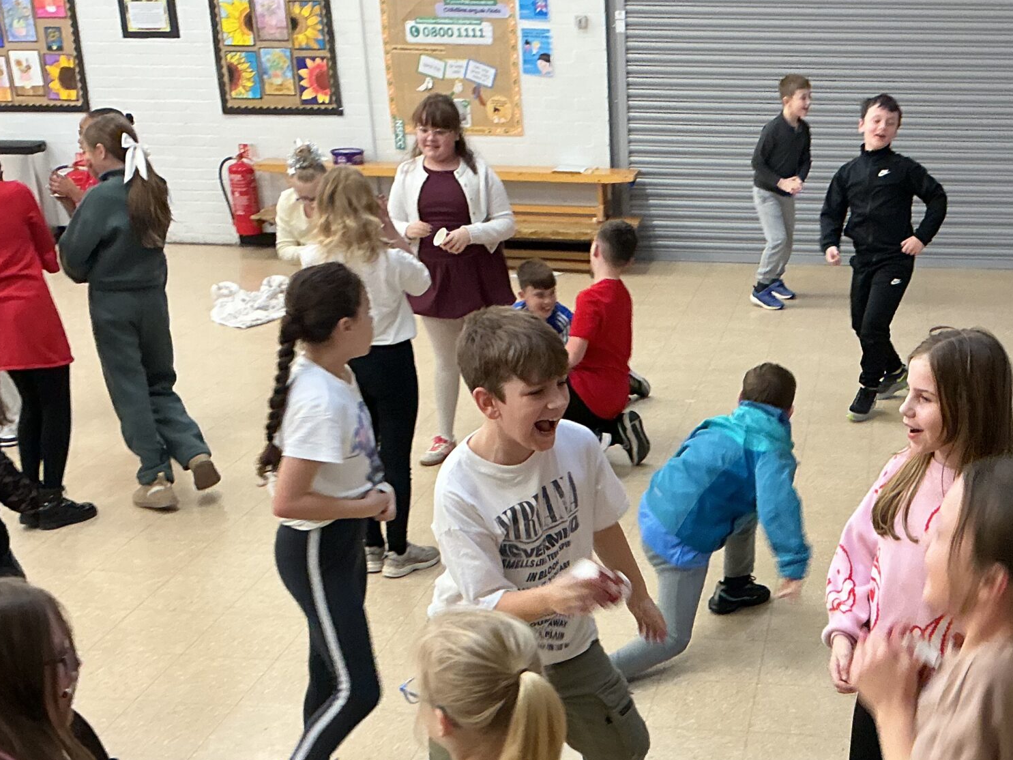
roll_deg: -0.3
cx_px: 747
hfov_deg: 37.3
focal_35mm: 50
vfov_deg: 28.6
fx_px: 1463
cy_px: 594
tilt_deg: -25.8
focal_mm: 3
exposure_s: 1/50
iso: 125
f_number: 1.8
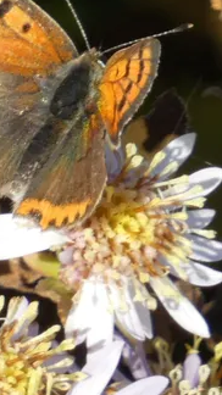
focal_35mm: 1465
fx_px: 15347
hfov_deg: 0.8
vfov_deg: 1.5
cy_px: 163
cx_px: 82
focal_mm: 121.9
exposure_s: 1/100
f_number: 5.6
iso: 80
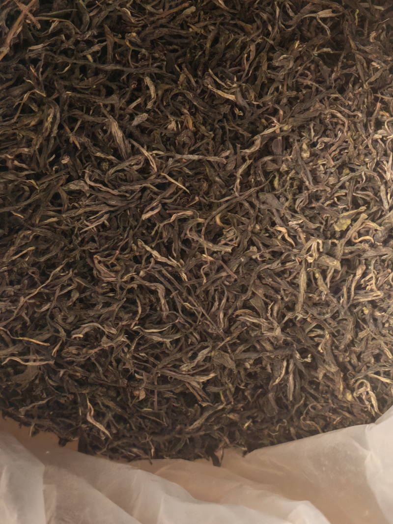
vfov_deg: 43.9
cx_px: 196
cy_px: 262
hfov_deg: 33.6
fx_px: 651
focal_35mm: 43
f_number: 1.95
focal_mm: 5.52
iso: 3200
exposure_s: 1/25
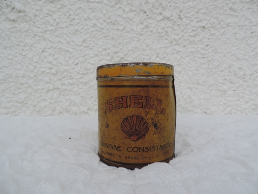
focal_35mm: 24
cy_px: 97
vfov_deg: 56.8
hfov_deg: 71.6
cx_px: 129
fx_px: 179
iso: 80
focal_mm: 4.3
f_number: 3
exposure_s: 1/250
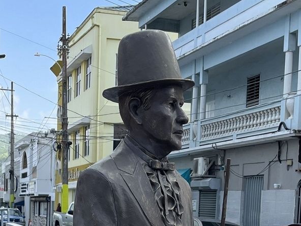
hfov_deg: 24.5
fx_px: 687
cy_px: 278
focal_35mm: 79
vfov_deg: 17.7
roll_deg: -0.9
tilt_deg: -5.4
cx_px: 92
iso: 50
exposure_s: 1/1086
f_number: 1.6
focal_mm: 5.1
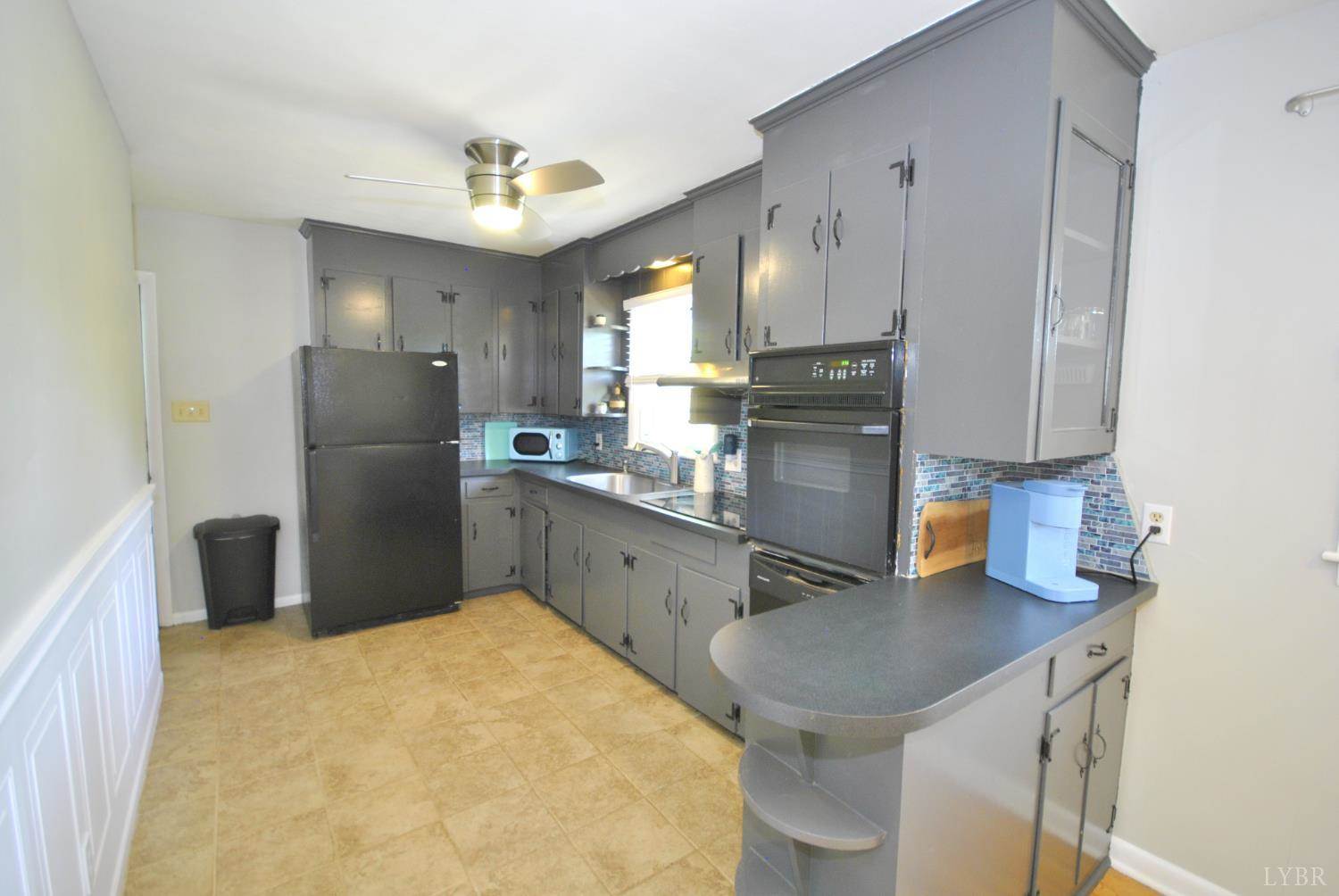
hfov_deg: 100.3
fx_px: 559
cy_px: 448
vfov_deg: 77.5
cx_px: 670
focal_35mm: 15
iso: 400
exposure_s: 1/25
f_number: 4
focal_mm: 10
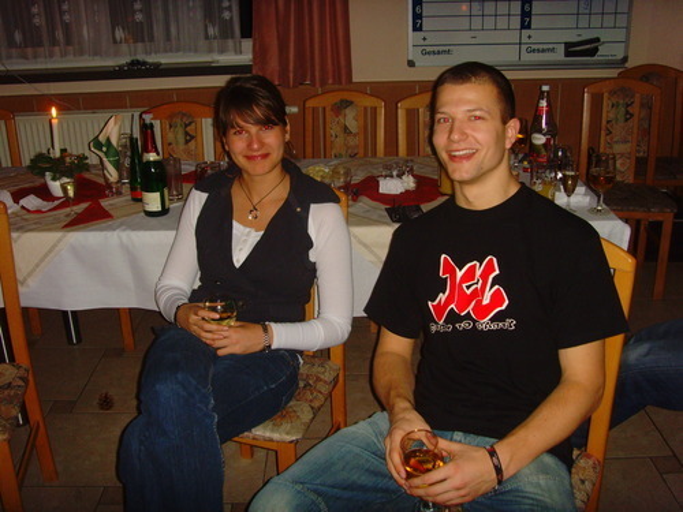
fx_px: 769
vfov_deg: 36.8
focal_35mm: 39
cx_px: 342
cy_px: 256
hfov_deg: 47.9
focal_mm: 6.6
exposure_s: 1/45
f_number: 3.5
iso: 200
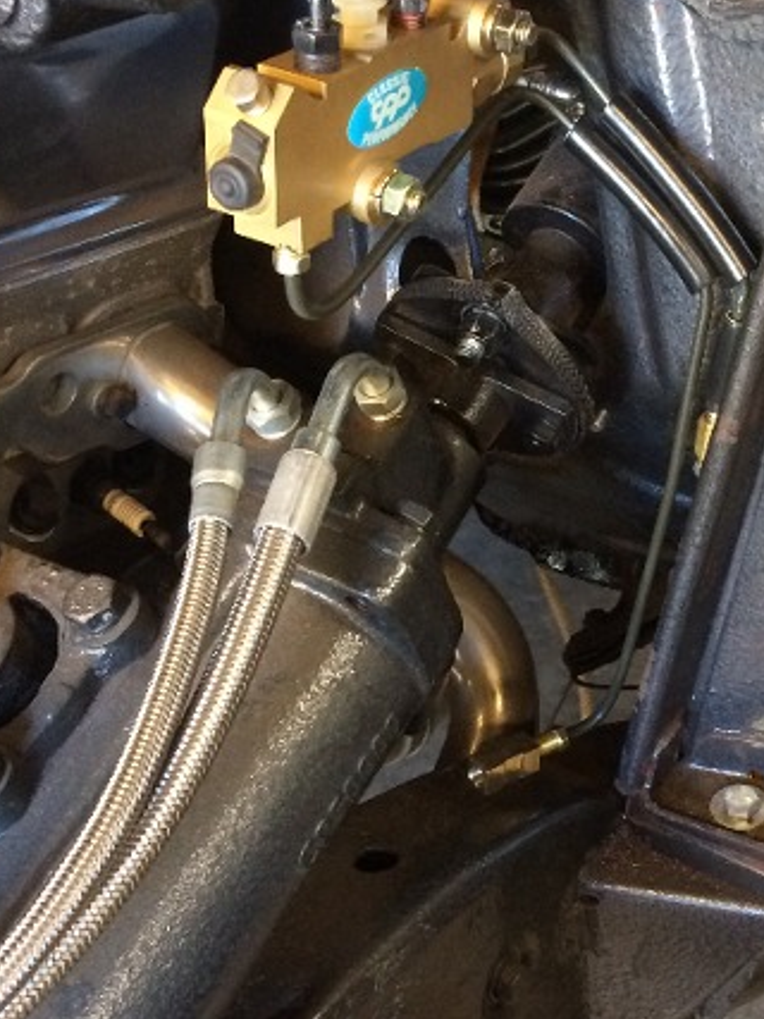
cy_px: 439
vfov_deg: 33.2
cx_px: 578
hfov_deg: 24.9
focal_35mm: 58
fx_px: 1708
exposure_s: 1/24
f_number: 2.2
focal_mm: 4.15
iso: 320
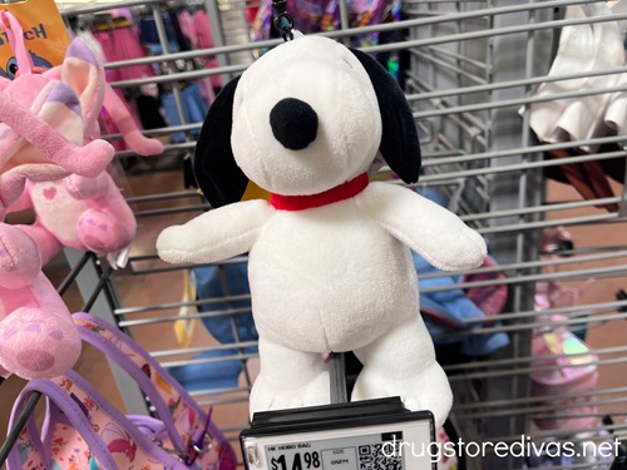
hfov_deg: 69.4
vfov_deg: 54.9
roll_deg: +8.9
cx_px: 314
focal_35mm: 25
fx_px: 453
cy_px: 235
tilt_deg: -26.2
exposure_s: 1/121
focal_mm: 5.1
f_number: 1.6
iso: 50
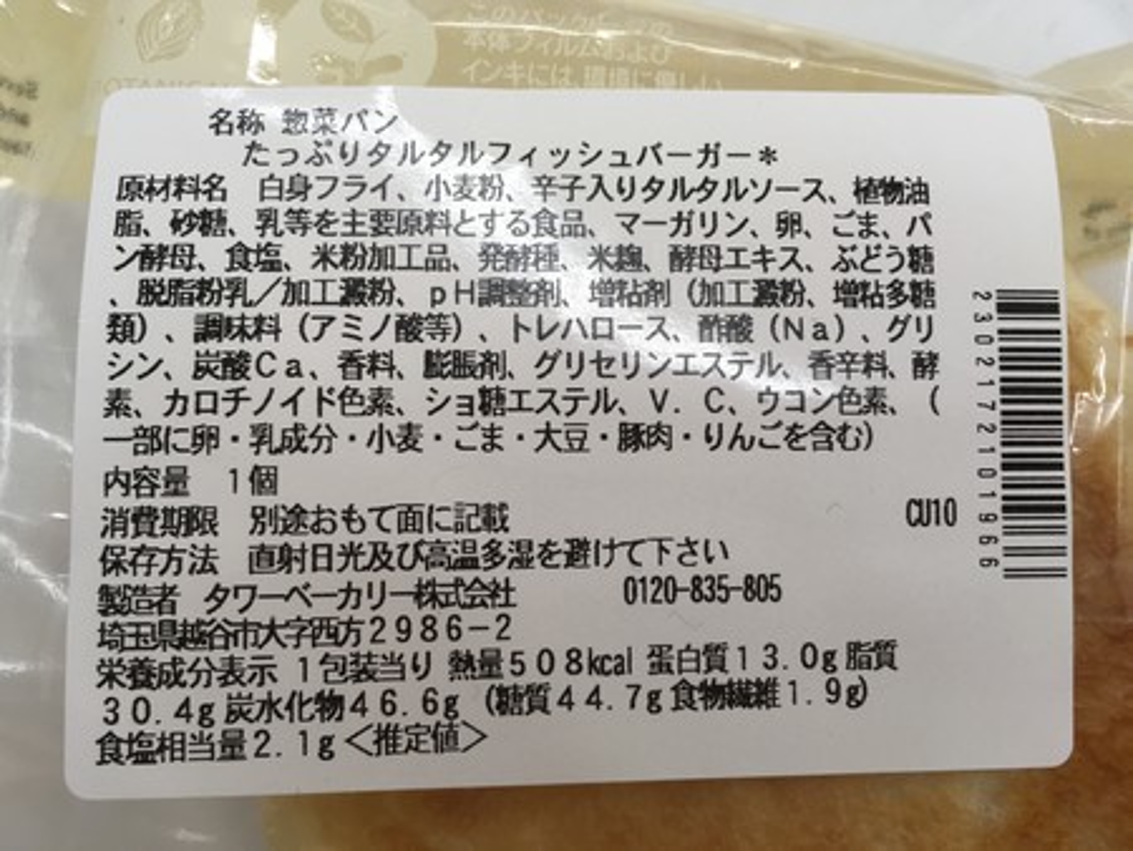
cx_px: 566
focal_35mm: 29
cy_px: 426
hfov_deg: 61.6
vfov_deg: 48.3
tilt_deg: -73.6
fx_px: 950
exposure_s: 1/60
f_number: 2.2
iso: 32
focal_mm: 4.15
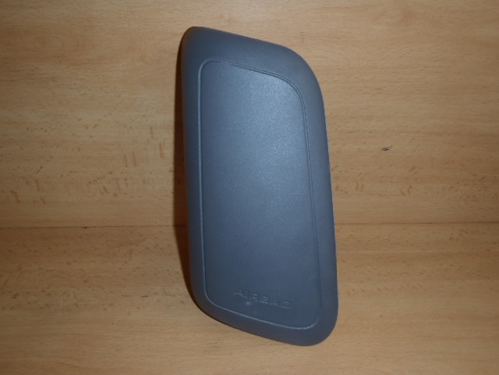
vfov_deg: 49.7
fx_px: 404
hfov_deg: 63.4
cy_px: 188
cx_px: 250
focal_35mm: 28
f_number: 3.9
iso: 100
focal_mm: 5
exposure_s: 1/30
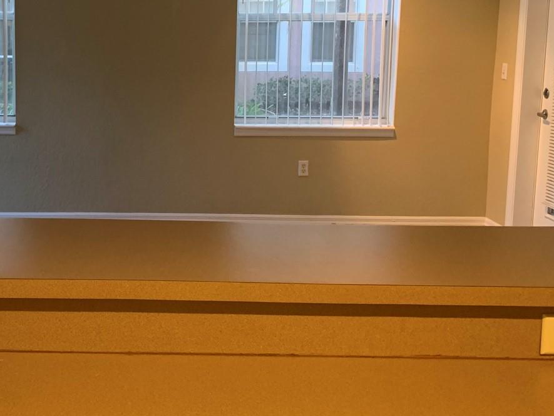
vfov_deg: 30.6
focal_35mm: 47
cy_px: 130
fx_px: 752
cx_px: 120
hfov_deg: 39.0
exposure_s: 1/60
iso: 200
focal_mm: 4.25
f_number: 1.8
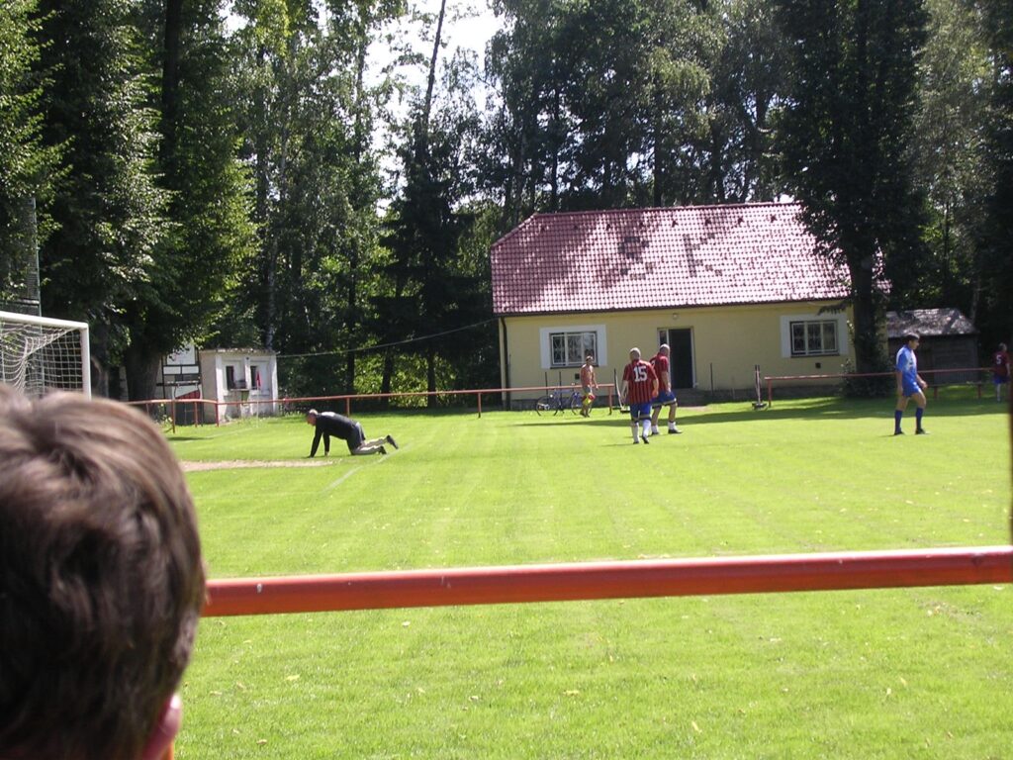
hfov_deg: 25.7
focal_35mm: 76
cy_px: 380
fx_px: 2224
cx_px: 506
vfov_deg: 19.4
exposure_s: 1/173
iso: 100
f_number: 3.9
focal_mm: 11.6
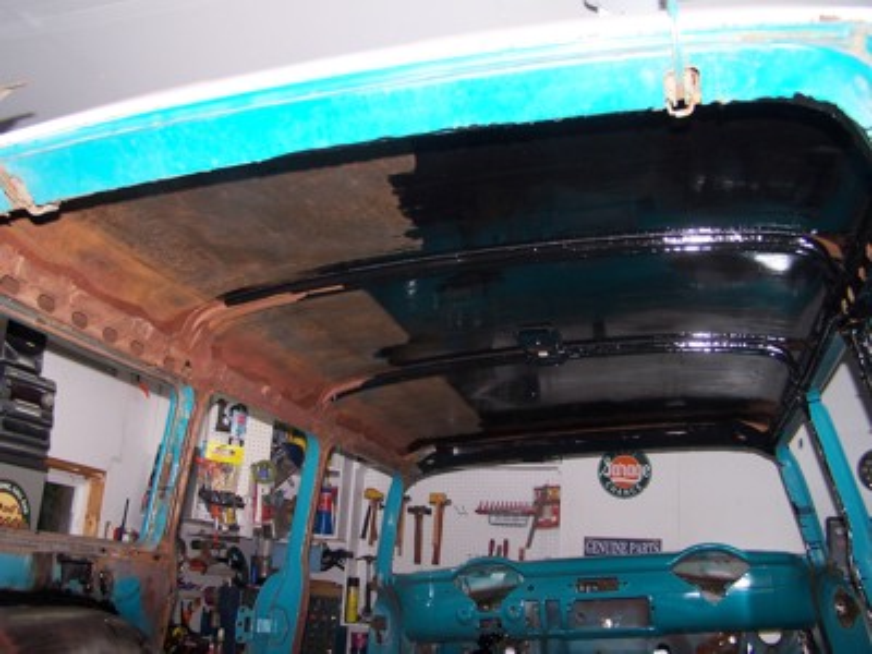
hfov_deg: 49.0
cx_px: 436
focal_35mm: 38
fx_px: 957
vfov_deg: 37.7
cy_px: 327
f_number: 2.8
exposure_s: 1/60
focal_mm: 6.3
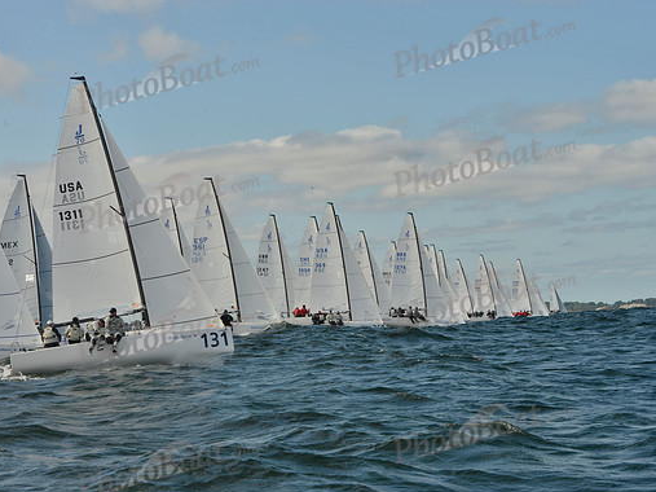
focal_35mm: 77
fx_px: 1459
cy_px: 249
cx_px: 327
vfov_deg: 19.1
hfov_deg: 25.3
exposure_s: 1/1000
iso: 400
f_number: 11
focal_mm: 70
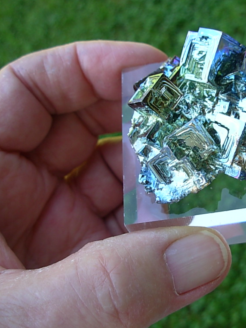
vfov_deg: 37.5
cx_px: 203
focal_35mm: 51
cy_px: 165
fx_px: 483
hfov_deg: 27.9
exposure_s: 1/128
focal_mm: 6.3
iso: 50
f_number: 2.9
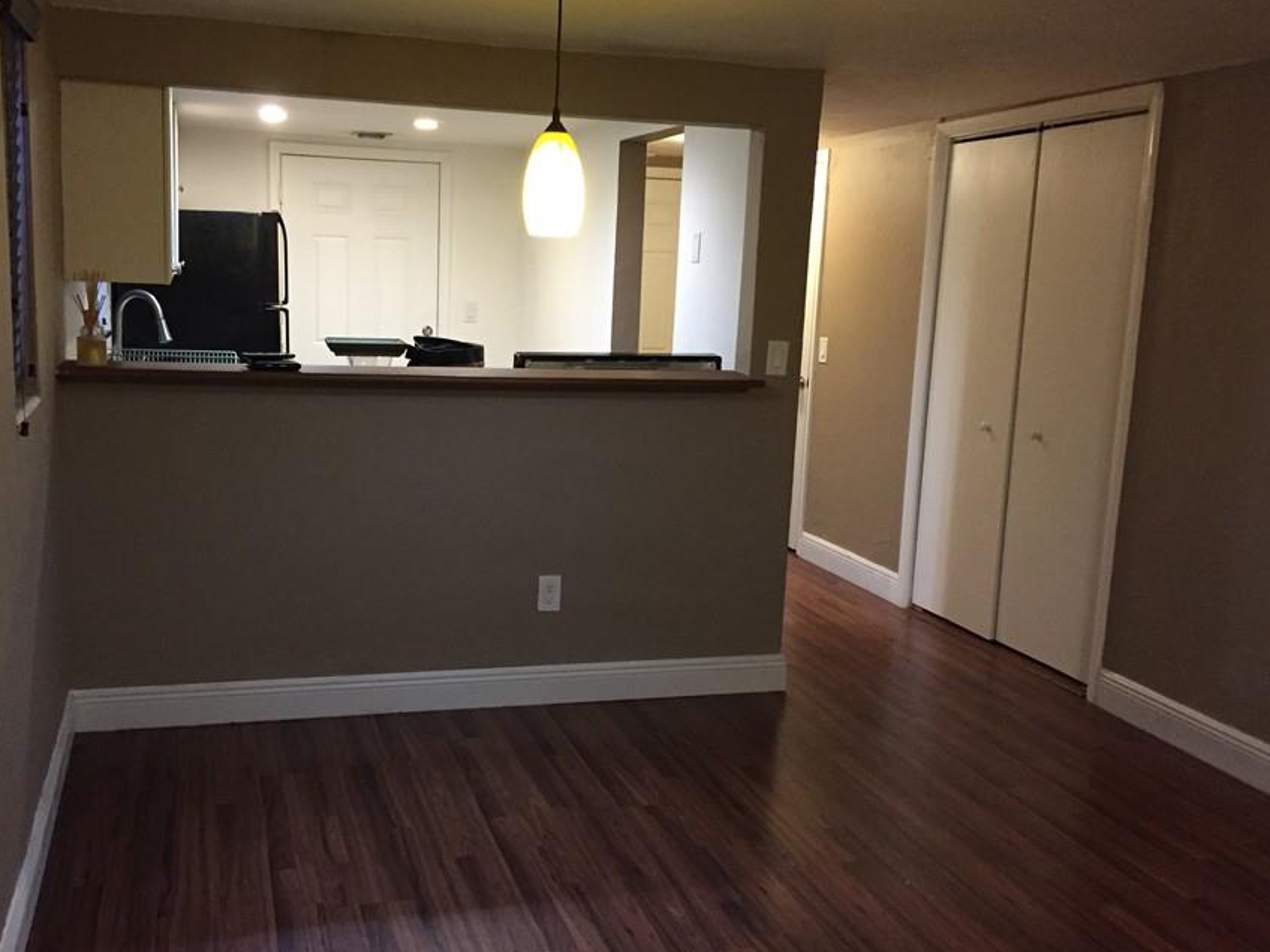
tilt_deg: -9.9
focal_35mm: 35
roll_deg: -3.5
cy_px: 480
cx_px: 541
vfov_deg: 40.7
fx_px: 1284
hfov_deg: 52.4
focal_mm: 4.15
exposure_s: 1/20
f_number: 2.2
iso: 250
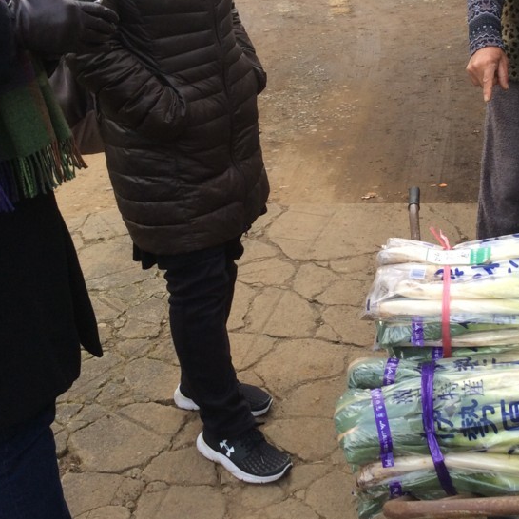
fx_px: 899
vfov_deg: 32.0
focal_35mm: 53
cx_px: 357
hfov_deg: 31.9
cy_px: 191
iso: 32
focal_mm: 3.3
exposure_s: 1/253
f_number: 2.4
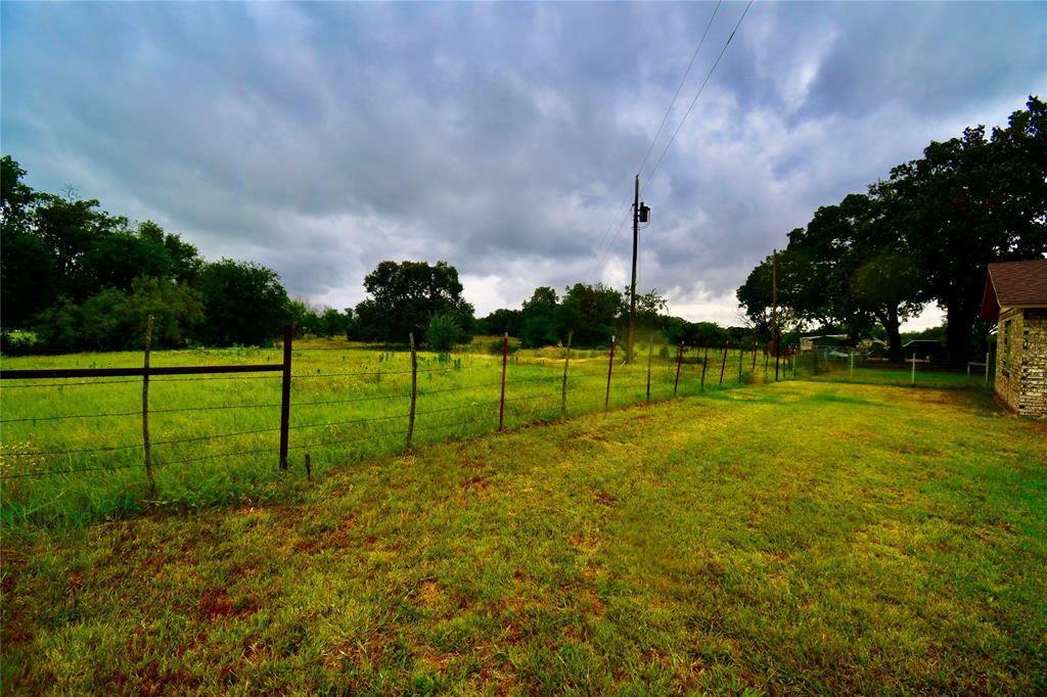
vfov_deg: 77.3
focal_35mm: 15
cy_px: 348
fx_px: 436
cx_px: 524
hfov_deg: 100.4
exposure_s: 1/250
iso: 200
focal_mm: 10
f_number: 5.6
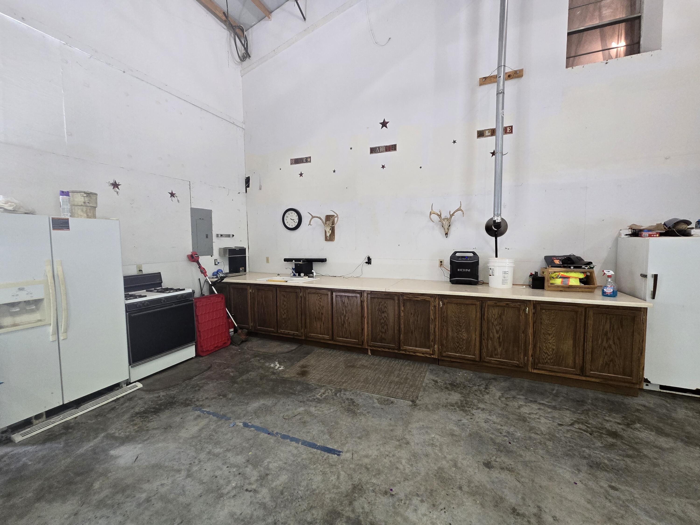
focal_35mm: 13
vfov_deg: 89.9
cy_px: 262
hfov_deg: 106.2
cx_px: 350
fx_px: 263
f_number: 2.2
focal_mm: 2.2
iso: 320
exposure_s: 1/60
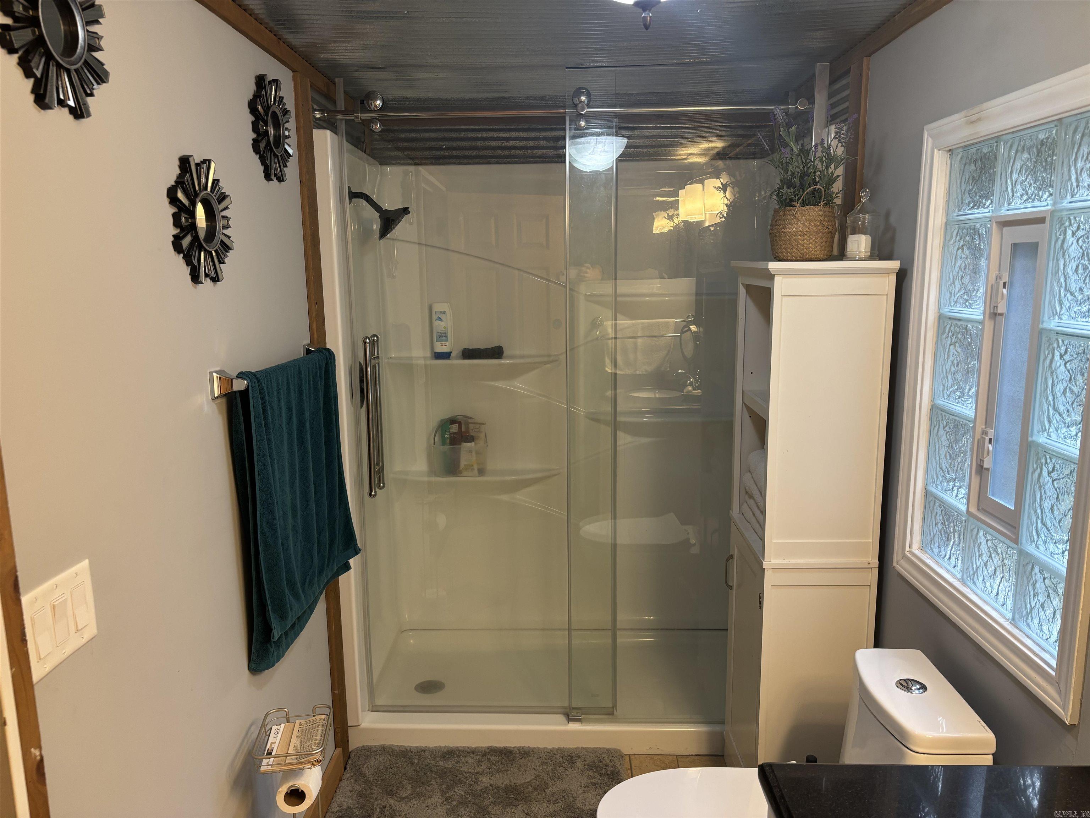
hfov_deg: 67.3
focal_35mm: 26
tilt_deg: -11.9
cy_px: 409
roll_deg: +1.3
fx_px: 819
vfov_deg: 53.1
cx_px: 545
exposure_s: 1/60
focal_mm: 5.96
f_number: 1.6
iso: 100
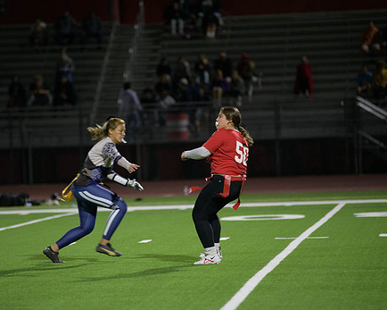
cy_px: 157
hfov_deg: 7.7
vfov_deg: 6.2
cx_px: 163
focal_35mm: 251
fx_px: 2874
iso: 2800
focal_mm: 200
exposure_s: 1/640
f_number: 2.8
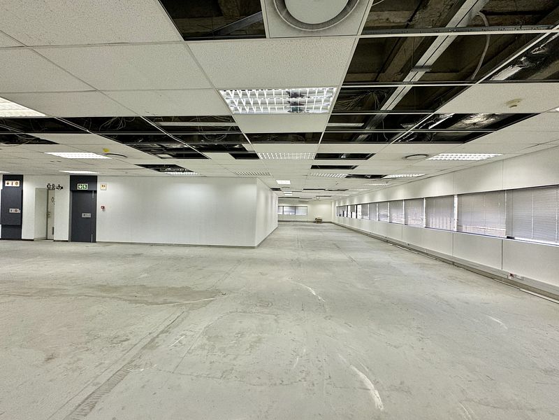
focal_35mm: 14
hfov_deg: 102.1
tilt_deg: +0.3
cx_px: 280
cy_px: 210
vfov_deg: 85.7
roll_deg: -0.8
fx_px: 226
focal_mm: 2.22
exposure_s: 1/100
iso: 125
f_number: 2.2
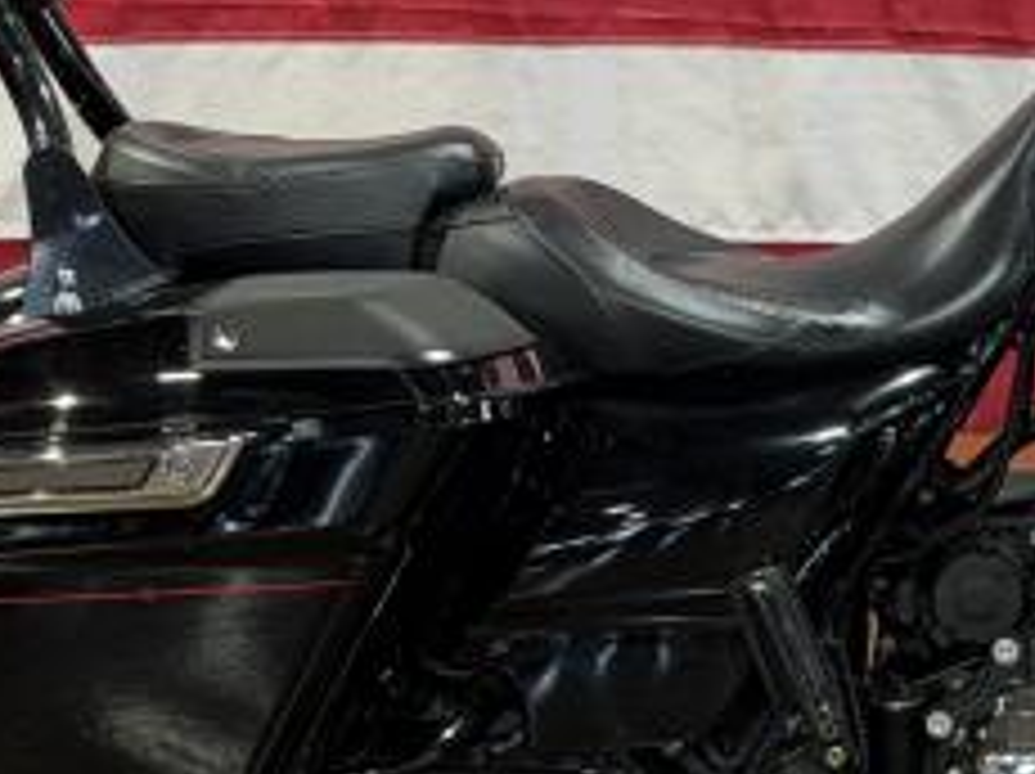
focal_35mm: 167
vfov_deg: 8.9
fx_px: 4988
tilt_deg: -10.9
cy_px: 441
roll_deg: +0.4
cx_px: 1192
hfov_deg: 11.6
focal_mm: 6.76
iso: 80
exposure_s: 1/60
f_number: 1.78
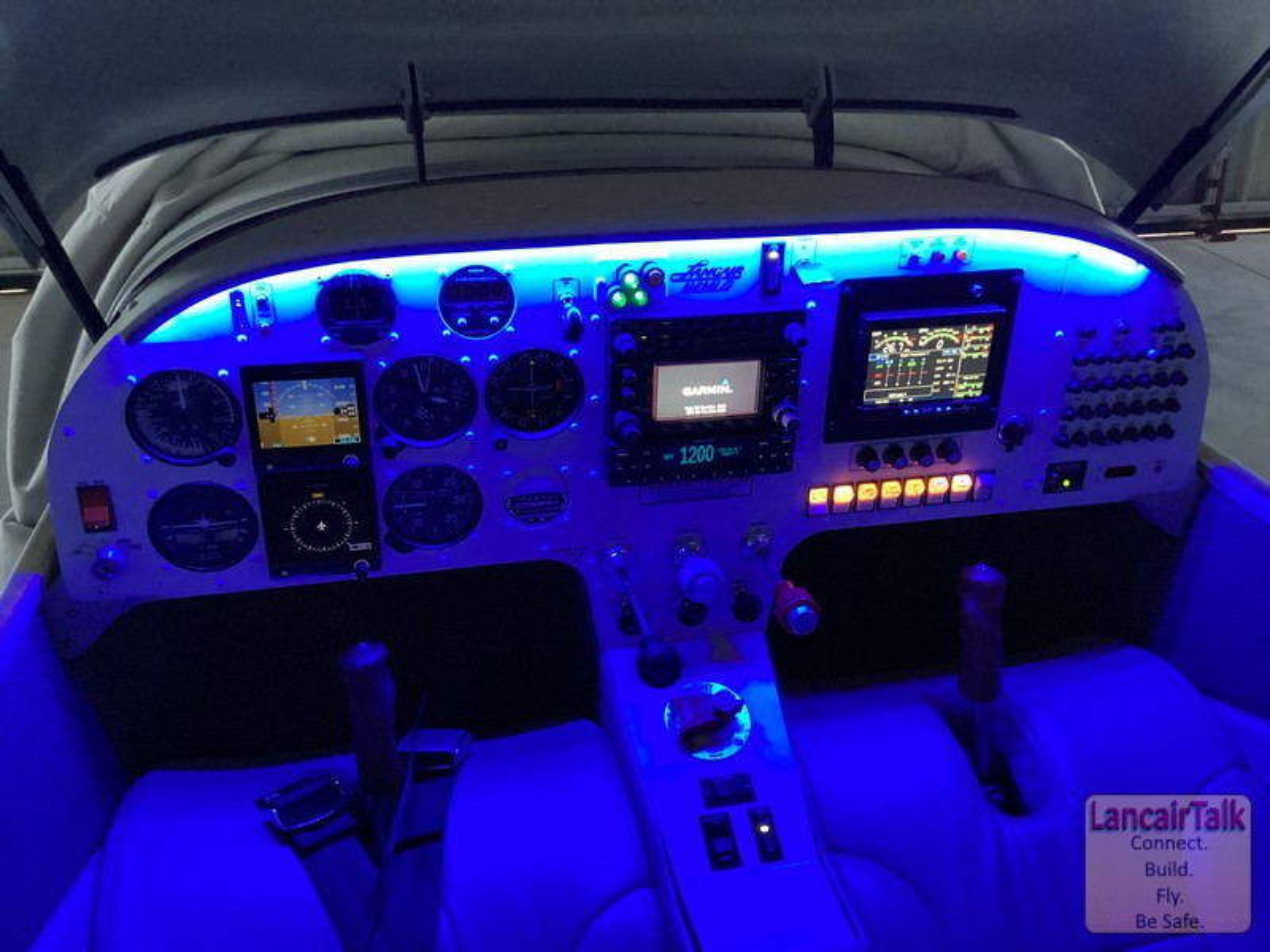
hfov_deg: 58.4
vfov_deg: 45.4
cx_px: 635
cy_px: 476
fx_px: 1137
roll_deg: -2.6
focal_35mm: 31
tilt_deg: -27.9
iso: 800
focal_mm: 3.3
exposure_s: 1/20
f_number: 2.4
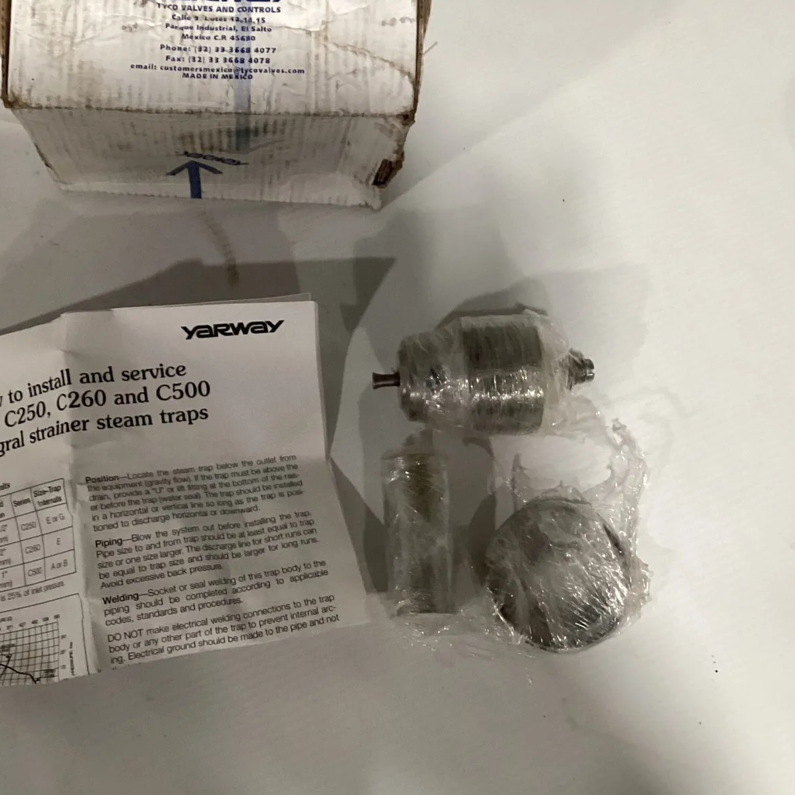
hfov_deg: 35.9
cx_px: 301
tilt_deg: -71.0
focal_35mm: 47
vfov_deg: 35.9
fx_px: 1221
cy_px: 303
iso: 250
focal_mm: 3.3
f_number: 2.4
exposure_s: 1/40
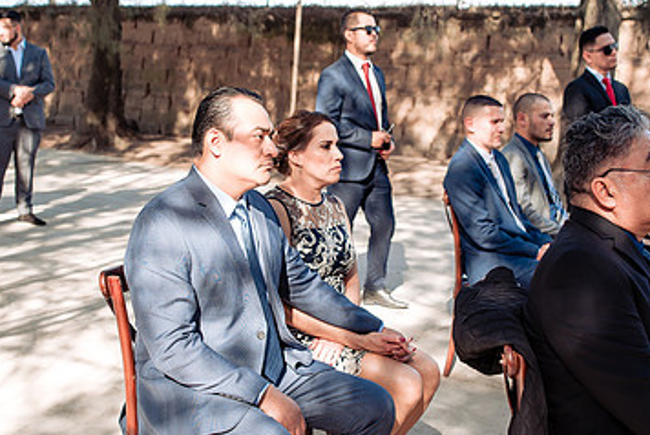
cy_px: 231
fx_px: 1030
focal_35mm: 57
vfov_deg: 23.8
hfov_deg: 35.0
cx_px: 312
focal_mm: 35
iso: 100
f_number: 4
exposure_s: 1/160
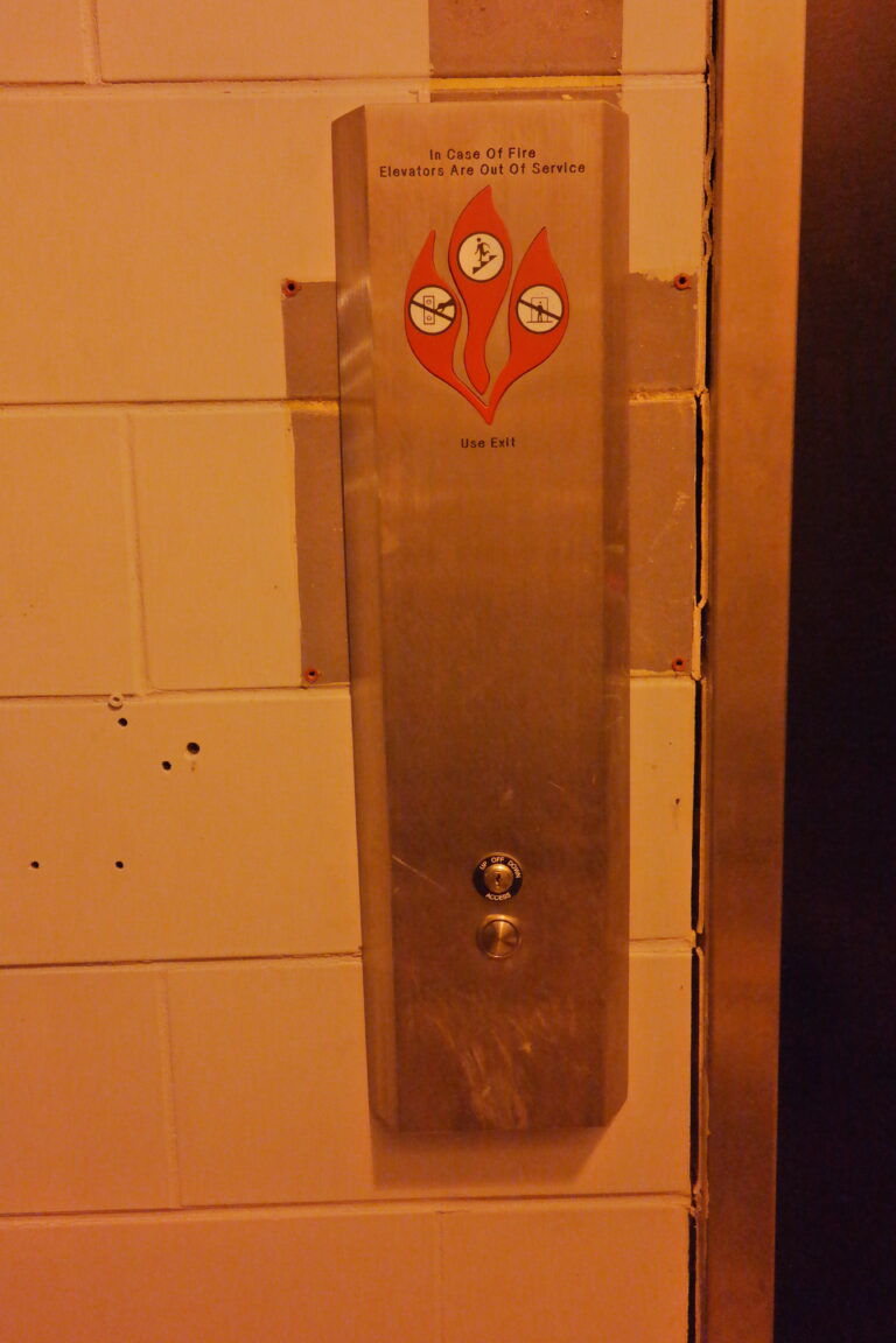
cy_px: 672
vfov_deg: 61.9
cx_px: 448
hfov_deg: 43.6
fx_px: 1120
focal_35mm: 30
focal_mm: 20
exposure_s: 1/40
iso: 3200
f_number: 3.5
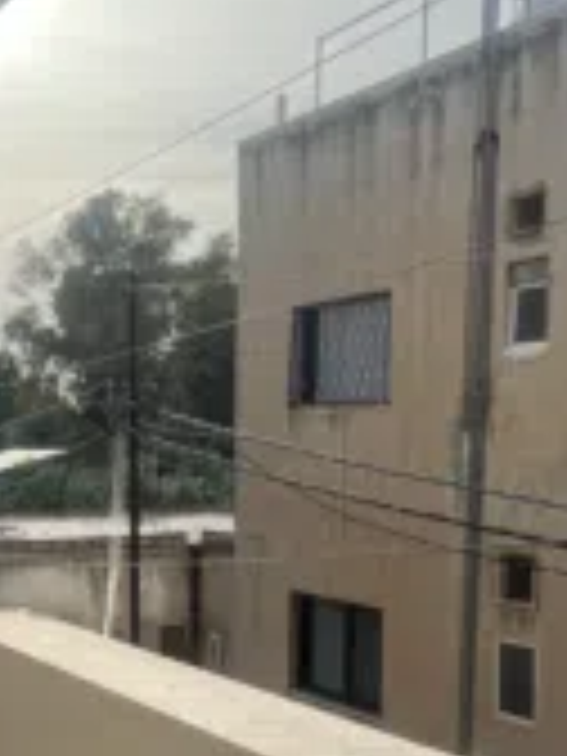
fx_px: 1354
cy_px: 558
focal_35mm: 62
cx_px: 94
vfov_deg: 30.7
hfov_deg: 23.2
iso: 50
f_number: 1.5
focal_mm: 5.7
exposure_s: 1/3257
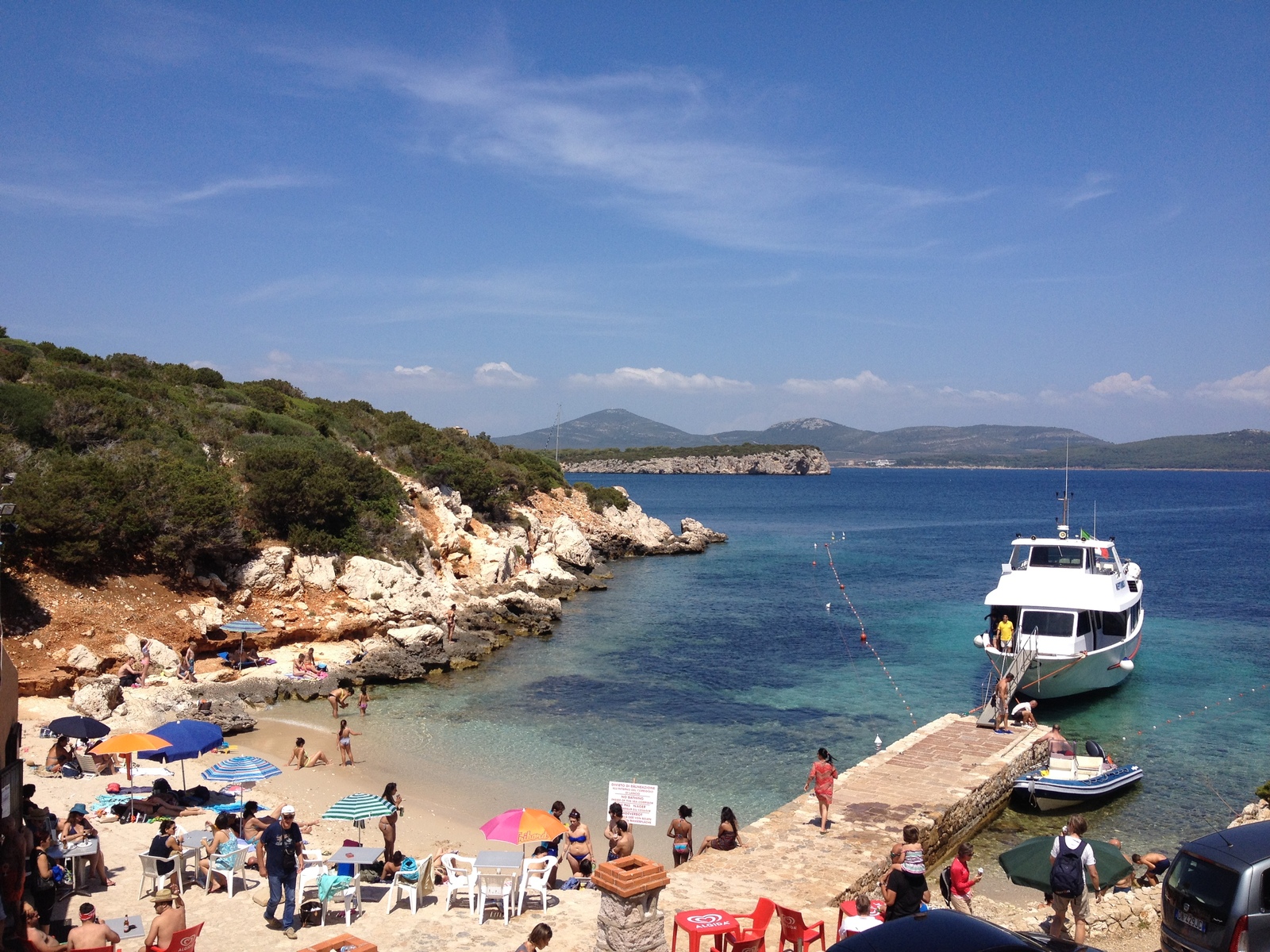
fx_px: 1284
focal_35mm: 35
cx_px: 635
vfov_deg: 40.7
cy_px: 476
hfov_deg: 52.6
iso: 50
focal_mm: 4.28
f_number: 2.4
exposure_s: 1/2304
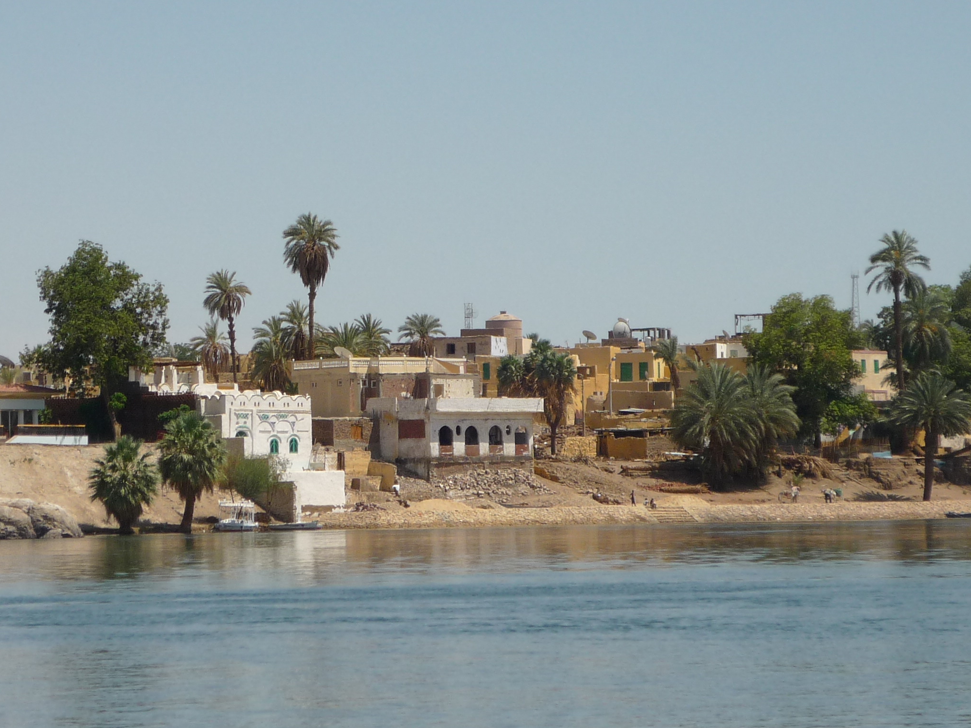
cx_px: 486
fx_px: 4516
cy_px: 364
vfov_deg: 9.2
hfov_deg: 12.3
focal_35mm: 161
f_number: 5.1
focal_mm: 16.5
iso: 100
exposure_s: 1/640
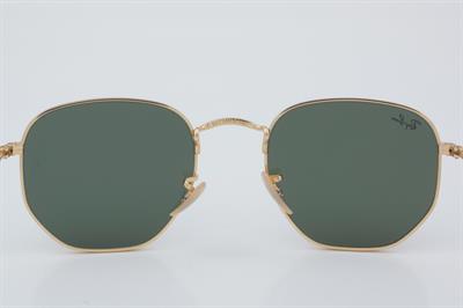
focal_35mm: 82
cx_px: 232
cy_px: 154
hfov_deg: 24.6
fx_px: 1060
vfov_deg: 16.5
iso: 100
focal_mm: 55
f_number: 32
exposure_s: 1/4
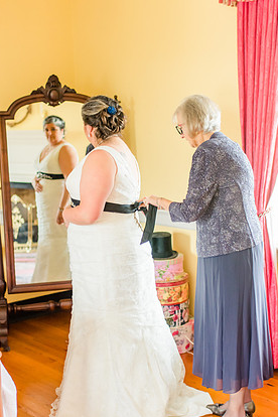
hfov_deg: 23.8
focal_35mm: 57
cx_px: 144
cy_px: 219
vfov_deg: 35.0
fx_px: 660
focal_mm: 35
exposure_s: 1/100
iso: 800
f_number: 2
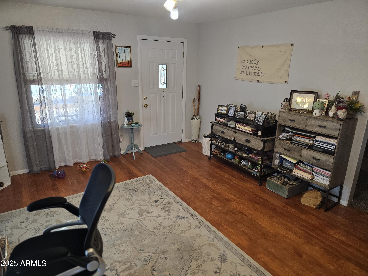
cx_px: 184
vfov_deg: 58.9
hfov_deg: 73.9
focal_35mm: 23
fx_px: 245
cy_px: 138
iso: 250
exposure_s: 1/120
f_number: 1.7
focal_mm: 6.3
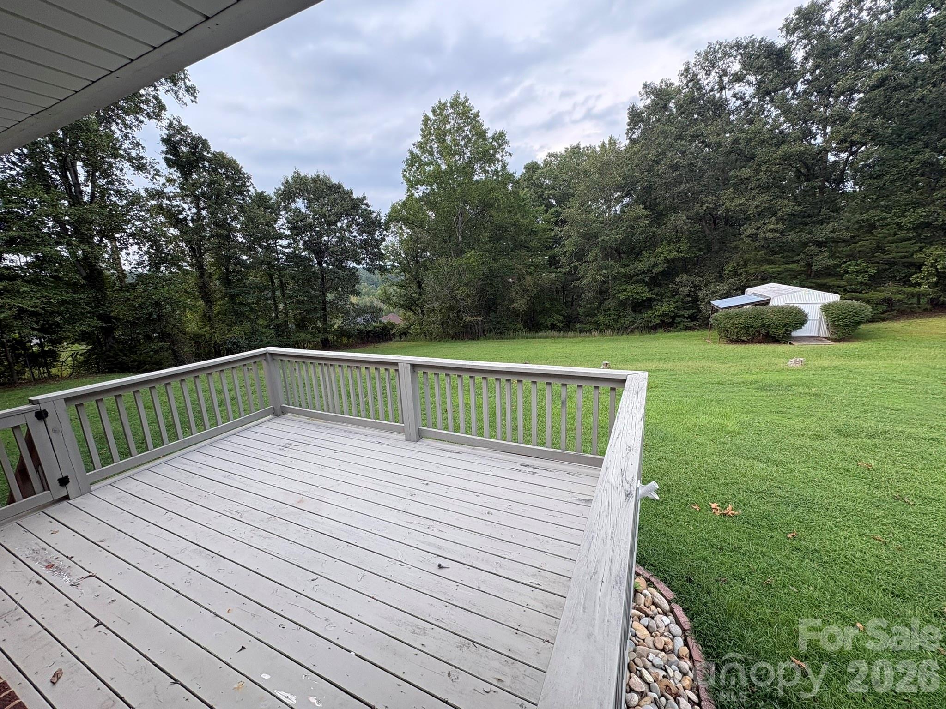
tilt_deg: -12.9
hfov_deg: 102.1
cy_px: 354
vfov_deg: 85.7
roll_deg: +2.5
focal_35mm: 14
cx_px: 473
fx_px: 383
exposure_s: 1/99
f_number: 2.2
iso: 80
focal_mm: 2.22
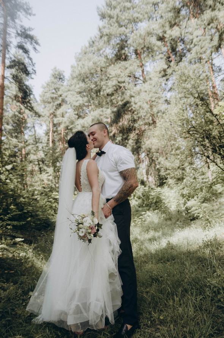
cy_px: 169
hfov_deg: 39.8
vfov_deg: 57.3
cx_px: 112
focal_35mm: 33
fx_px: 309
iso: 100
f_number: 2.8
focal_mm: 22
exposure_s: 1/320
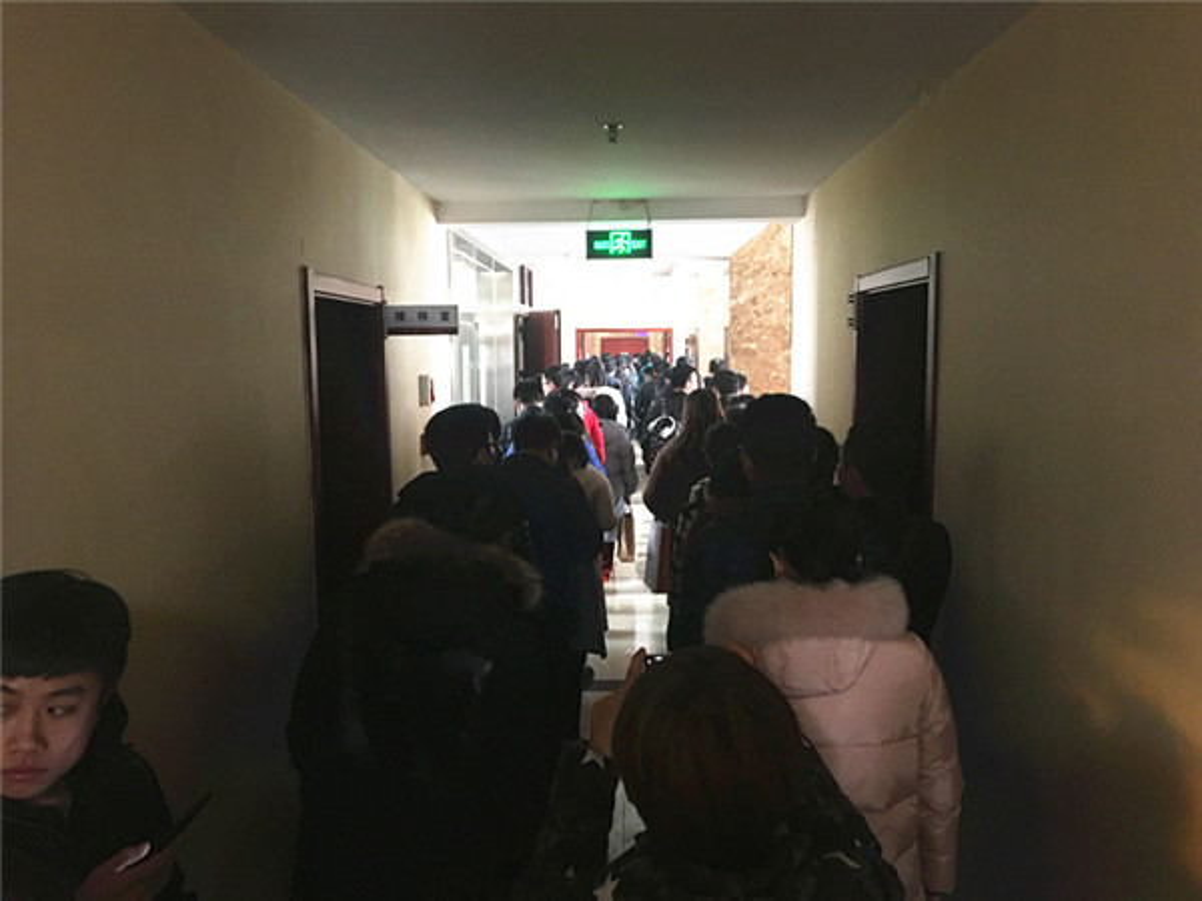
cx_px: 601
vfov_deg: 48.2
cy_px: 450
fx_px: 1007
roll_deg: +0.7
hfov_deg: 61.7
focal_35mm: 29
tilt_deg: -3.5
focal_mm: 4.15
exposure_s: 1/8
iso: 160
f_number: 2.2
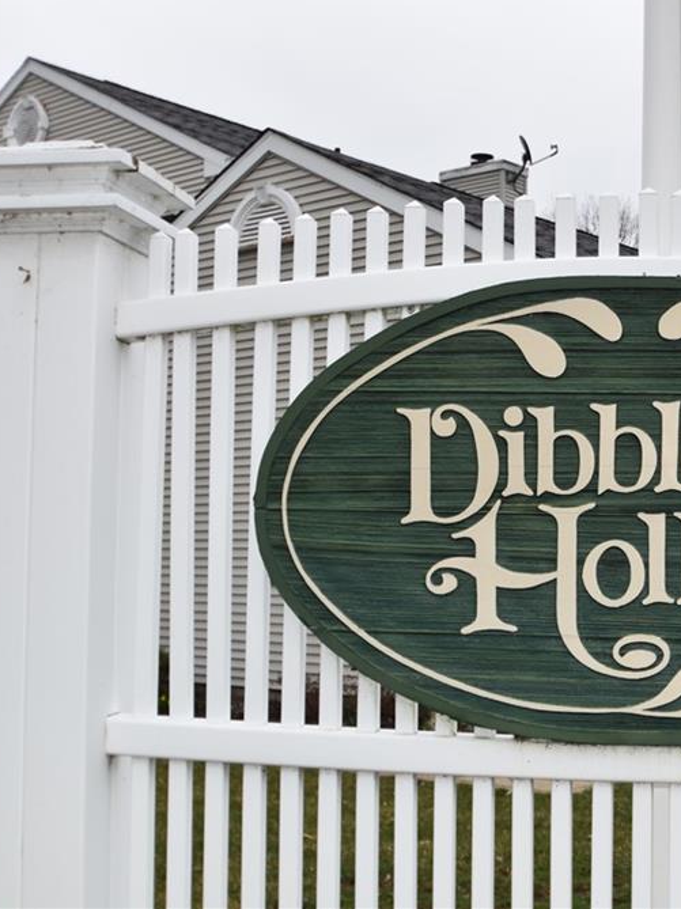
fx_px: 1392
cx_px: 676
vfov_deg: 36.2
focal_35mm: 53
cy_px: 447
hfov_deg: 26.1
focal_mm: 24
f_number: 7.1
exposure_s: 1/200
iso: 100
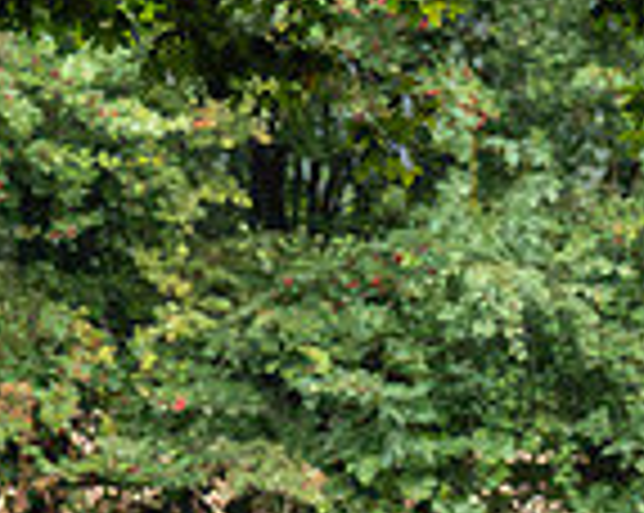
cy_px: 606
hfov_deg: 2.3
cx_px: -58
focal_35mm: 852
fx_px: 16217
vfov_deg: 1.8
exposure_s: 1/1000
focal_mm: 158
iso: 800
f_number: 4
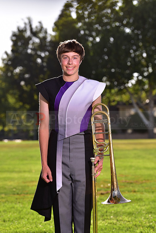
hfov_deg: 10.2
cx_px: 78
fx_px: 877
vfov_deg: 15.2
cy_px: 116
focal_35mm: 135
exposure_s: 1/250
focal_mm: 135
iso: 80
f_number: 5.6
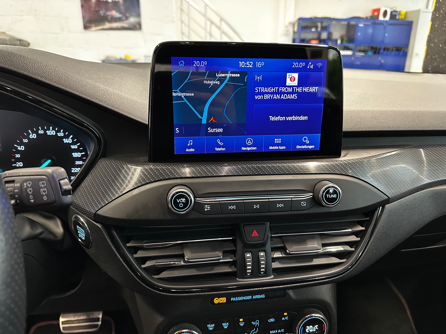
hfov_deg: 71.6
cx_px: 223
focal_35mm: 24
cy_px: 167
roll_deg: +0.3
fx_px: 309
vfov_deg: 56.8
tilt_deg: -19.0
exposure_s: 1/50
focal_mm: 6.86
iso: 640
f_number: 1.78
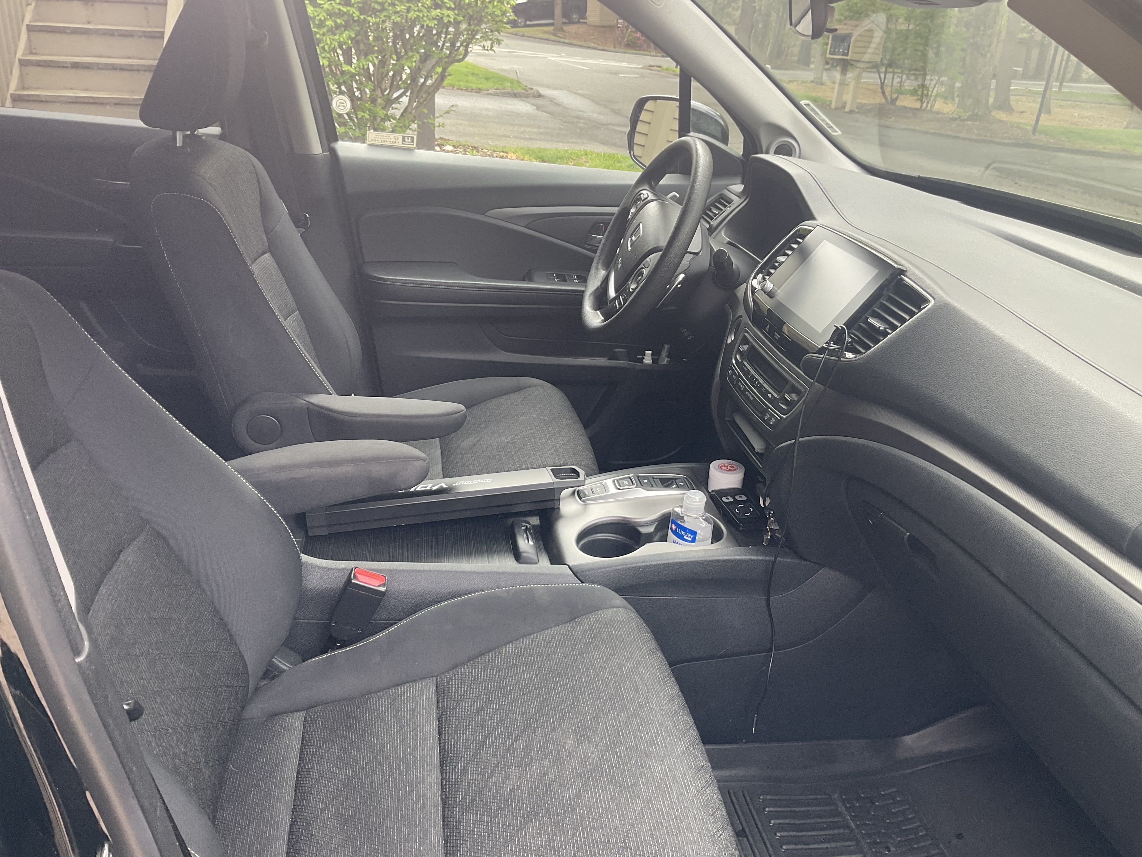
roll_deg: -2.9
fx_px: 957
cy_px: 428
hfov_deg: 61.7
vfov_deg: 48.2
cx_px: 571
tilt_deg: -25.6
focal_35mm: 29
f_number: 1.8
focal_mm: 3
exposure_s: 1/120
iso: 40
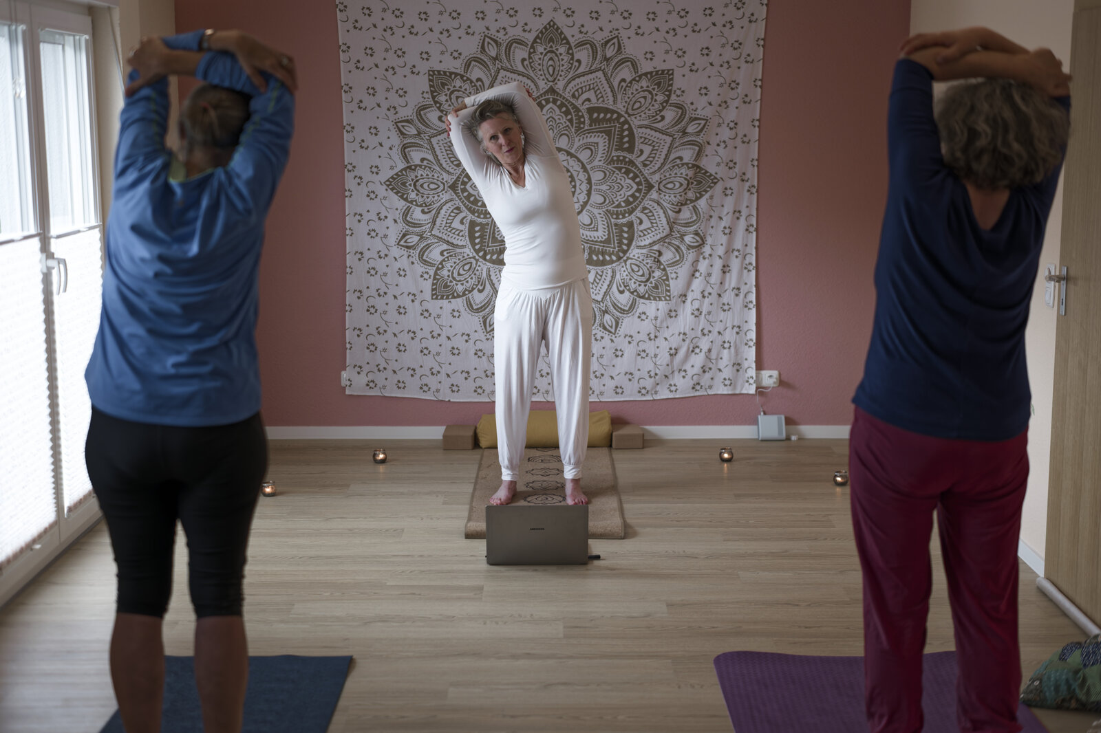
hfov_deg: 39.6
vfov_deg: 27.0
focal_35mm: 50
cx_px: 550
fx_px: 1529
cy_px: 366
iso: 100
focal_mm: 50
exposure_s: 1/80
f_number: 1.8
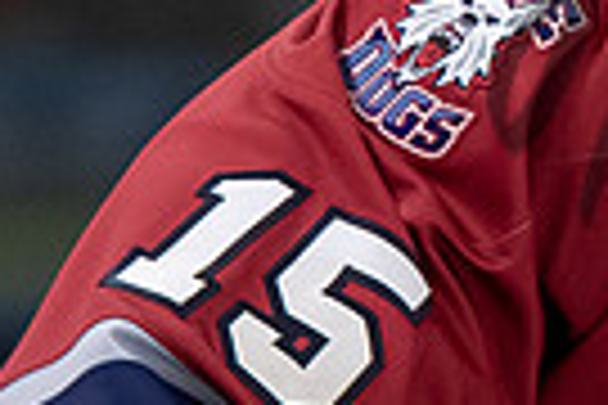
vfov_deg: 0.7
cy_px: 231
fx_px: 34535
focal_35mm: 2045
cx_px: 1083
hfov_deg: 1.0
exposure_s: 1/500
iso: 800
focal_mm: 195
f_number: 3.2
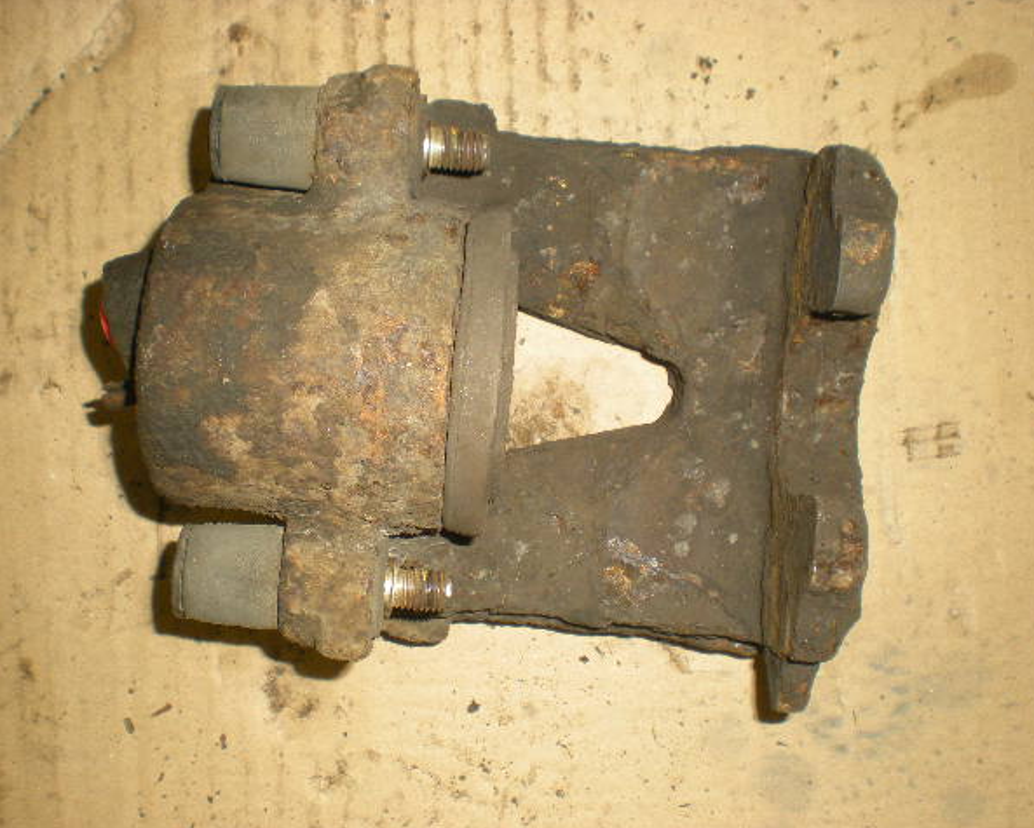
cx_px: 500
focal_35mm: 40
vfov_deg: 37.4
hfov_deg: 45.8
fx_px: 1225
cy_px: 413
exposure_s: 1/60
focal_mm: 6.3
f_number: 4.6
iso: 111
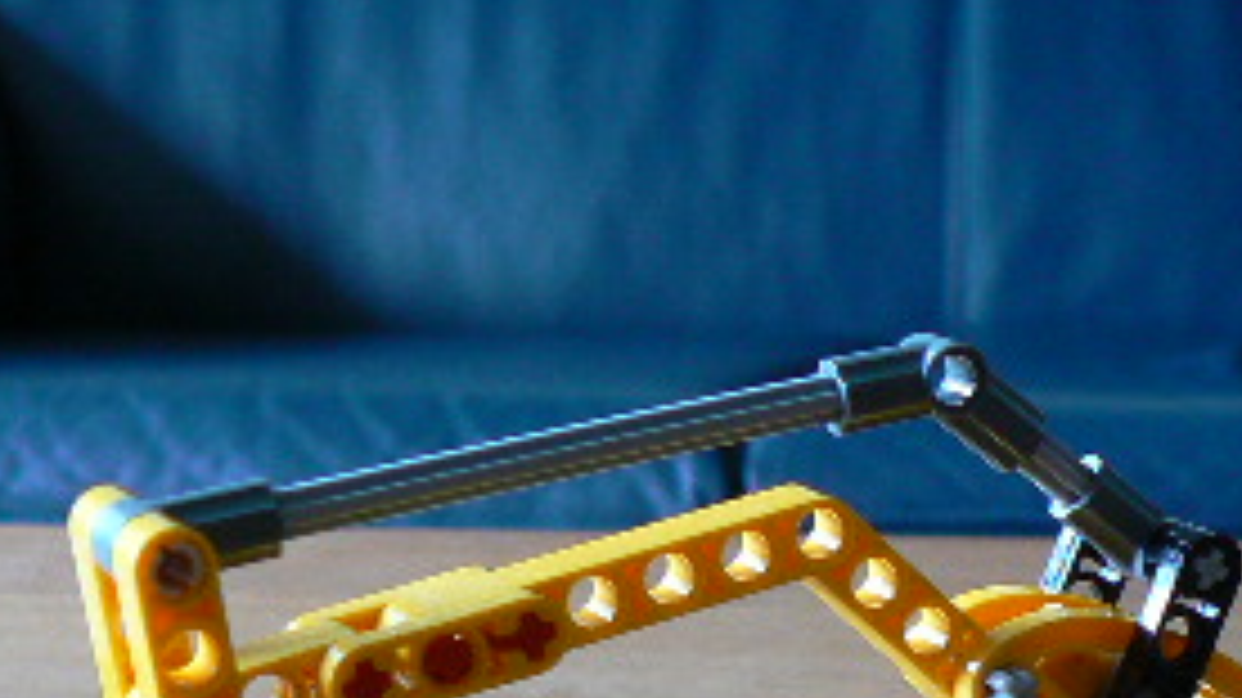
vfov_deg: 12.9
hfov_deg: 22.6
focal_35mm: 91
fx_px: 2996
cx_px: 1202
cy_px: 847
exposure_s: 1/2.5
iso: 80
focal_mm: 6
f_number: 2.8
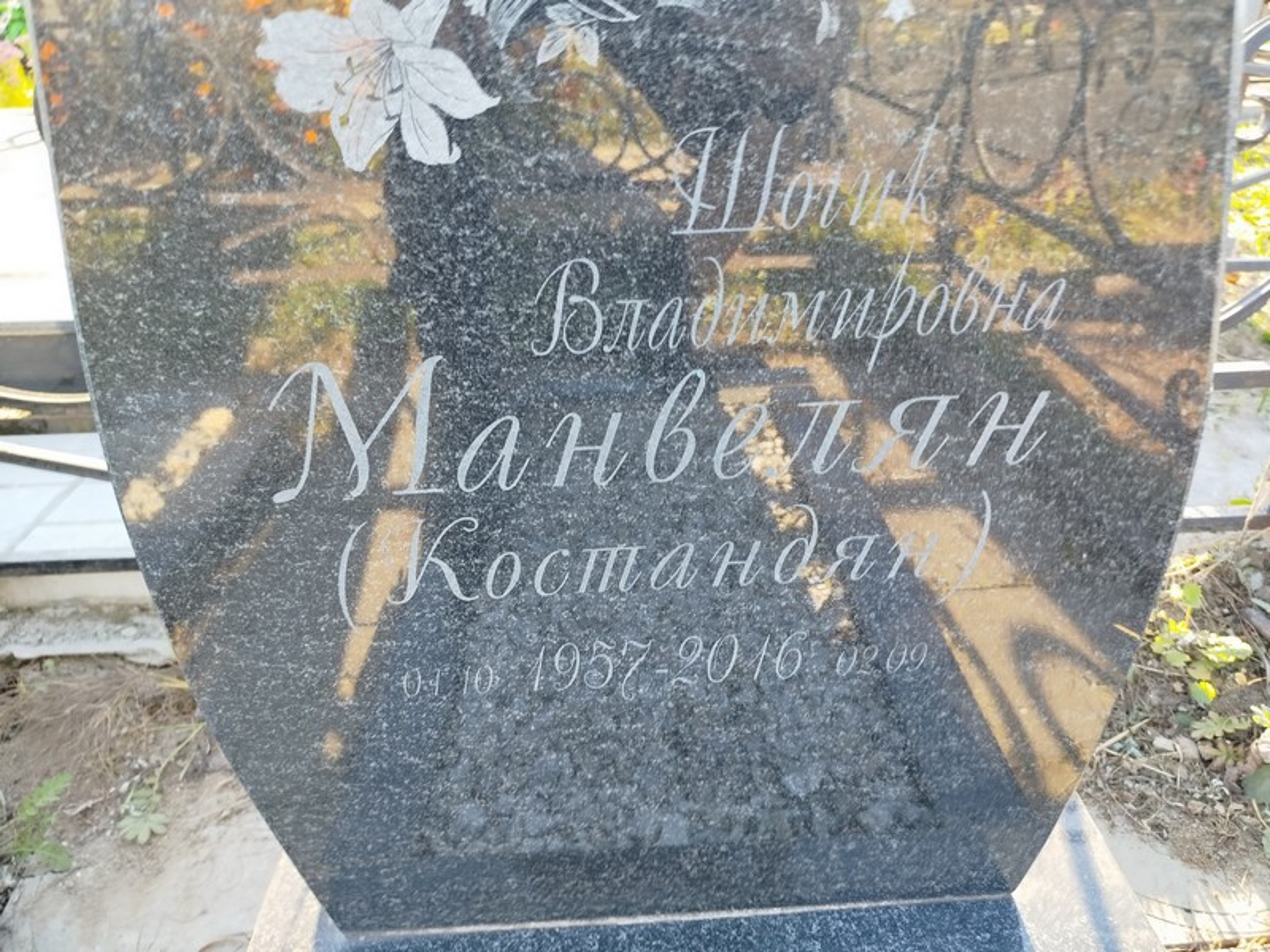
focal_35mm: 24
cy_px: 476
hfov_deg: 71.6
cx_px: 635
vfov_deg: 56.8
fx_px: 881
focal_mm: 5.31
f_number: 1.7
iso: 64
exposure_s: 1/50
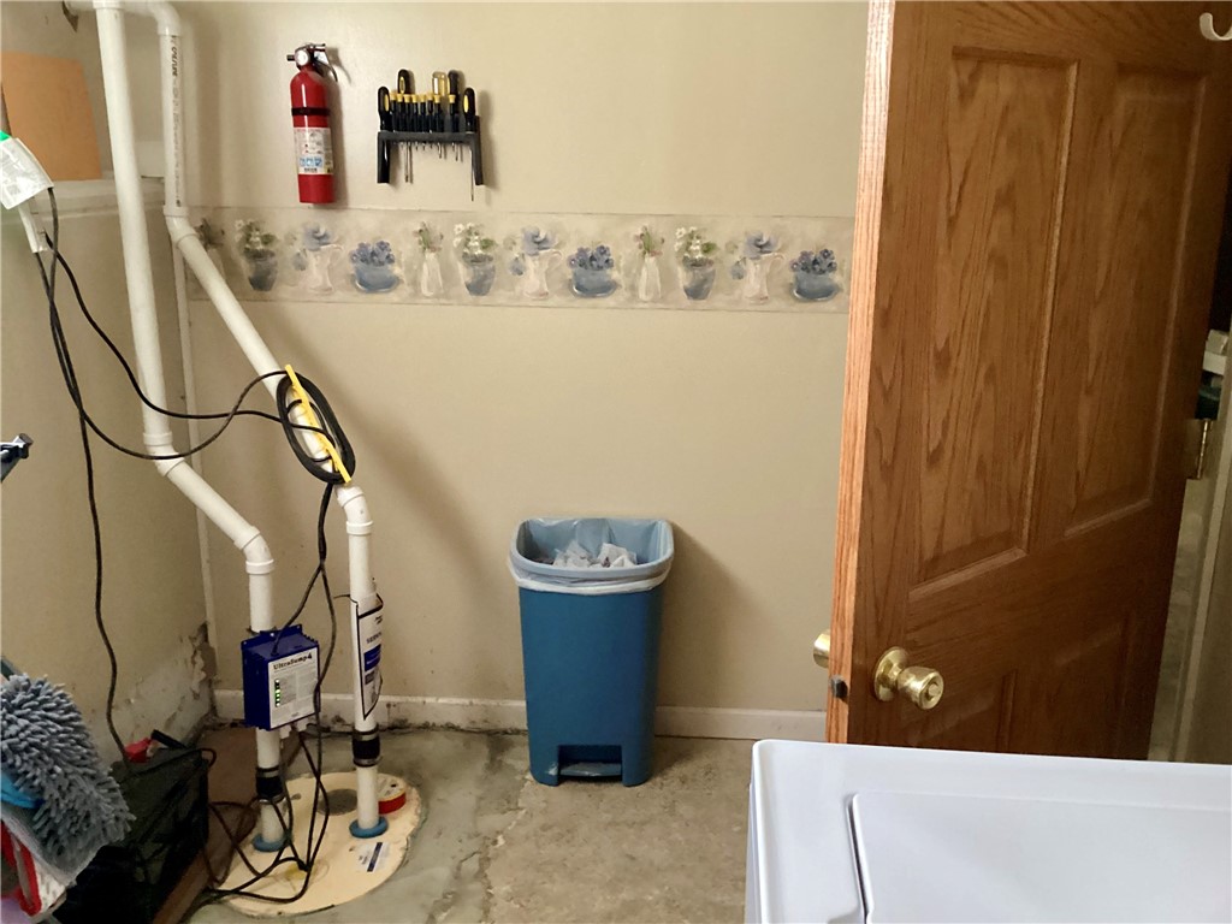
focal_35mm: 31
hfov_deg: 58.4
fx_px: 1103
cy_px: 462
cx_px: 616
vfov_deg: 45.4
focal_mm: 3.3
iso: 500
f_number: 2.4
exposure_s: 1/30
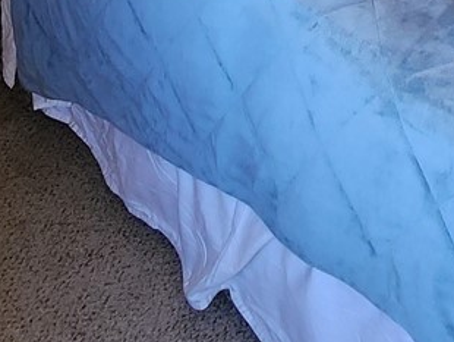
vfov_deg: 15.2
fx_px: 879
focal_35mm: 67
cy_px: -432
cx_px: 521
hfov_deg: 26.3
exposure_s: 1/60
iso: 200
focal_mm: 2.2
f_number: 2.2
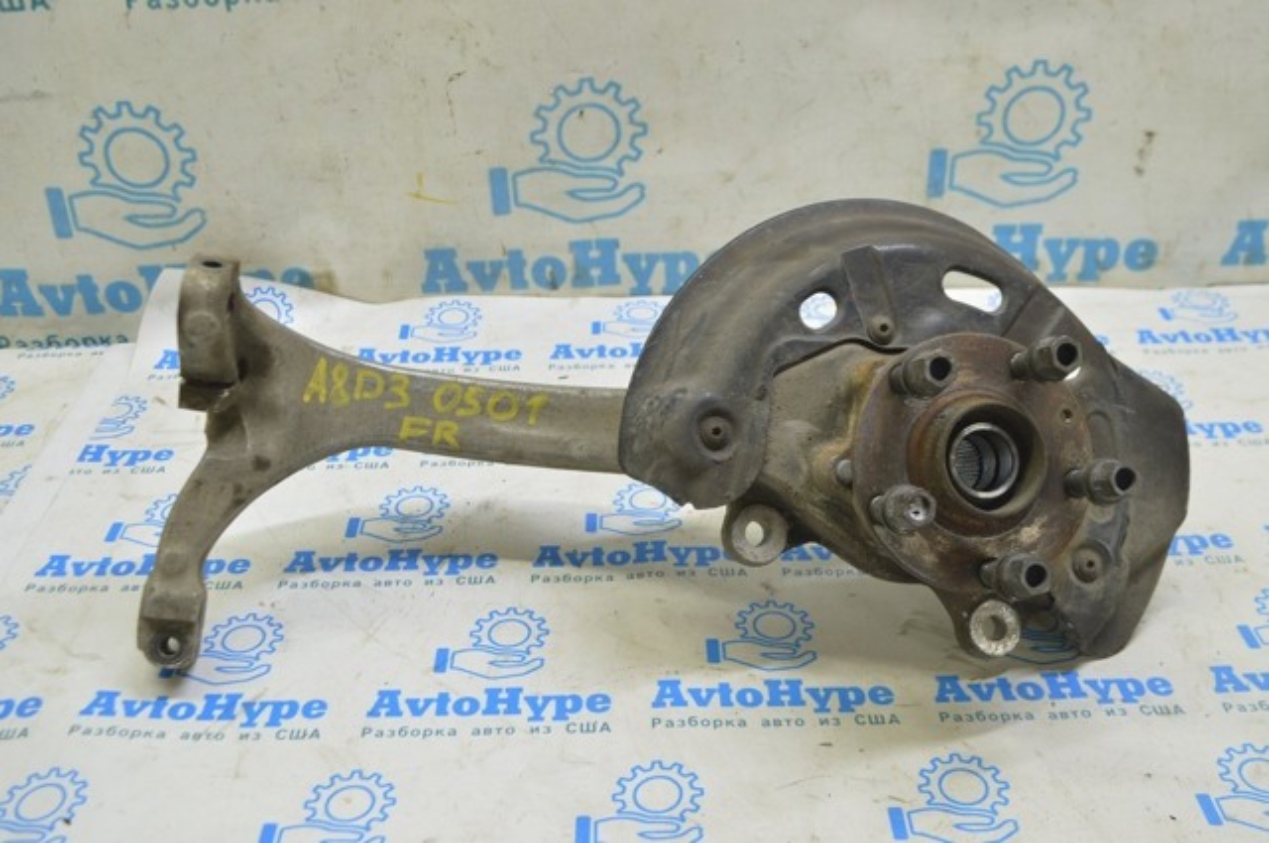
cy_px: 422
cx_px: 634
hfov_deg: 49.6
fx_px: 1373
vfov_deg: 34.1
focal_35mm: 39
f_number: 5.6
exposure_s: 1/20
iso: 400
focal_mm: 26
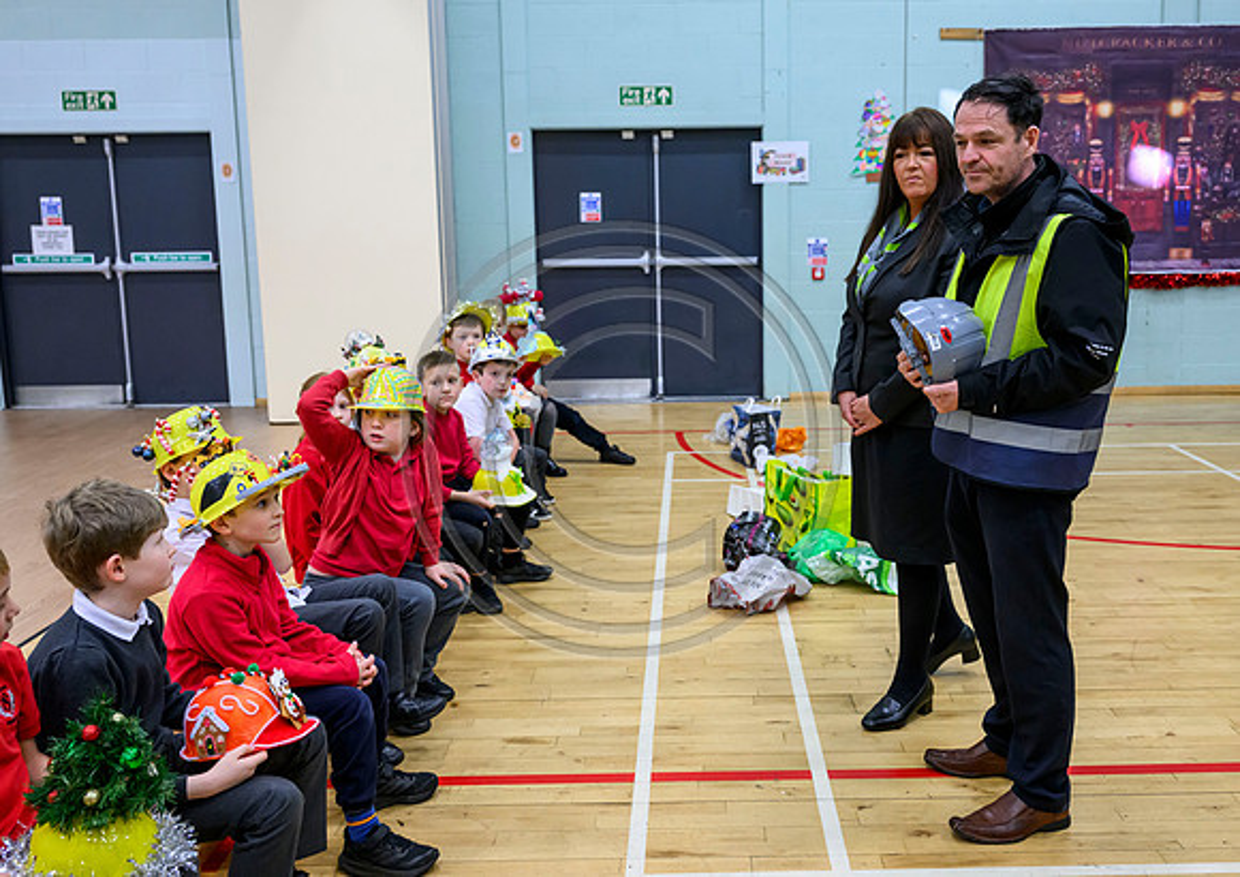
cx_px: 723
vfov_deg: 39.9
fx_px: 1205
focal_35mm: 34
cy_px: 394
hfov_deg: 54.2
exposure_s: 1/250
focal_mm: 30
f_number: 4
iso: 3200
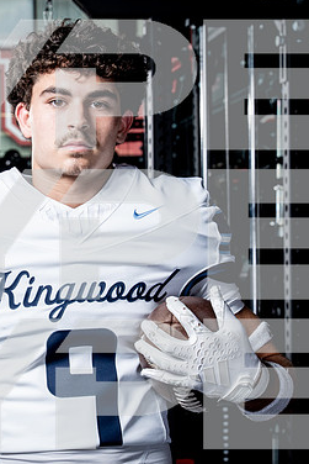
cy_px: 235
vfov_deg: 18.9
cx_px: 36
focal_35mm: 108
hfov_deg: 12.6
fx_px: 1389
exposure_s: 1/250
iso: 640
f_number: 9
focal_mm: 70
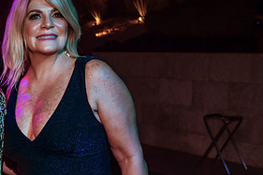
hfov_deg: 29.3
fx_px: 467
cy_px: 111
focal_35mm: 64
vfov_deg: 21.2
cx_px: -1
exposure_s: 1/125
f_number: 8
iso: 1250
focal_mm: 31
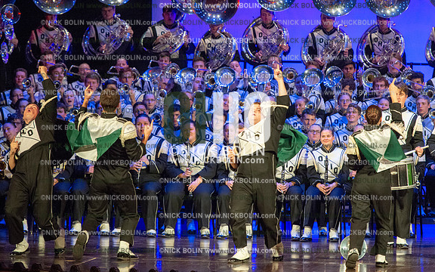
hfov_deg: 8.5
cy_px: 128
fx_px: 2916
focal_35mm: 246
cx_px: 217
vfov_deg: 5.3
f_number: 5.6
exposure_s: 1/320
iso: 8000
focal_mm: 240
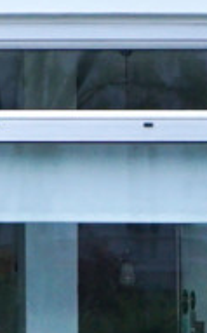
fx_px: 1746
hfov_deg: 6.3
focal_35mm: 193
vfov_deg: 10.7
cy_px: 395
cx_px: -386
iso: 400
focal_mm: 18
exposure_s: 1/5000
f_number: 2.8
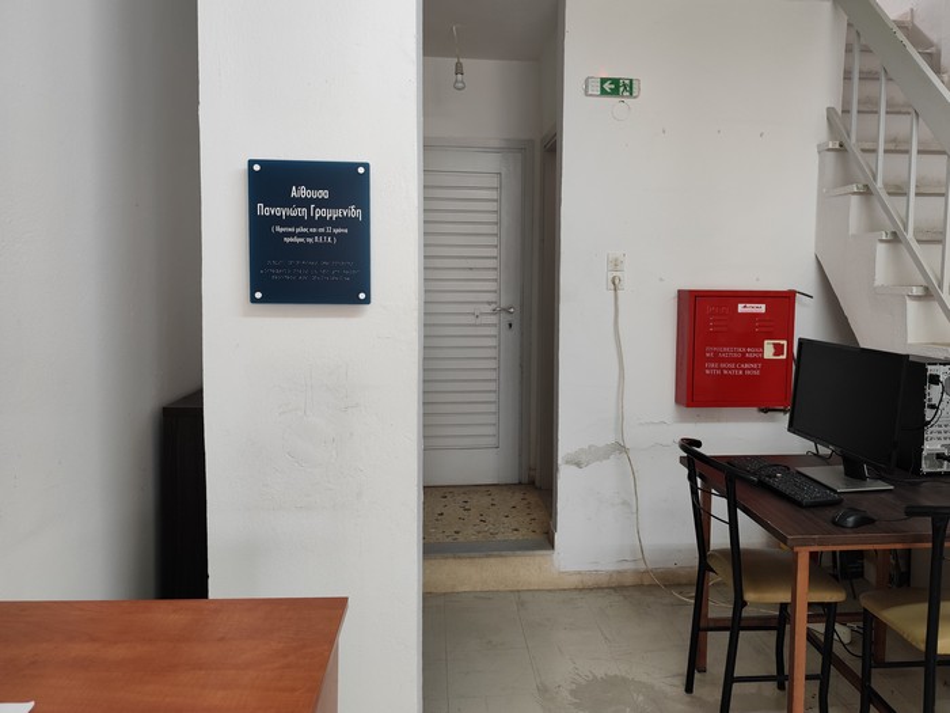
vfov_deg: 58.9
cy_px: 356
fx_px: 631
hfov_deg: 73.9
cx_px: 475
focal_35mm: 23
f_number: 1.65
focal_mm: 6.14
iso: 400
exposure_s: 1/100
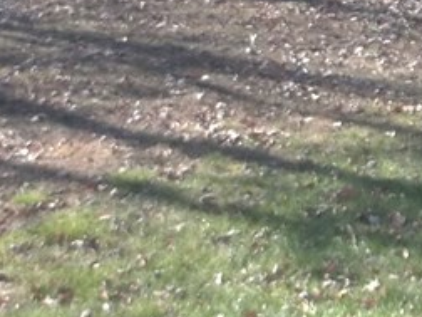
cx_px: 469
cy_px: 111
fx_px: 1634
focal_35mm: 134
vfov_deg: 11.1
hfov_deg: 14.4
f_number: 3.3
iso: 80
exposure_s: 1/200
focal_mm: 5.9
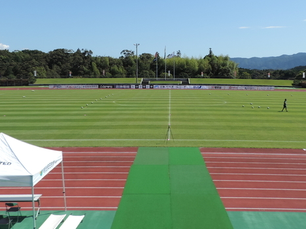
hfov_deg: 45.7
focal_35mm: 41
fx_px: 362
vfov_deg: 35.0
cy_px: 91
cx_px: 168
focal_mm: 4.3
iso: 80
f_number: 3
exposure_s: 1/1250
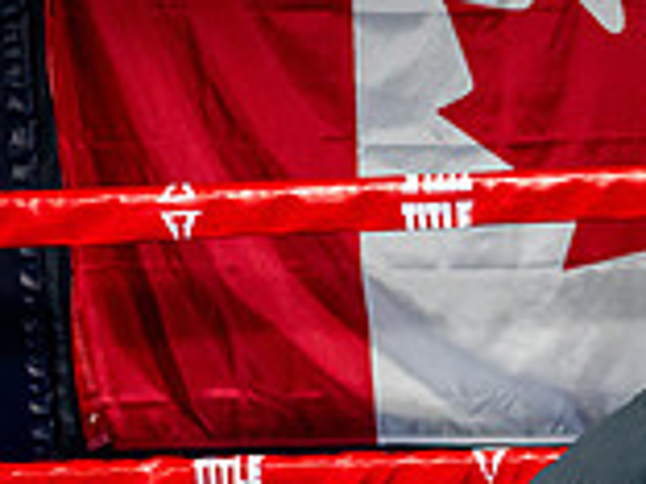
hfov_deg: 8.8
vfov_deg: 6.7
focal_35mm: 218
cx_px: 1023
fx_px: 4068
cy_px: 685
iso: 4000
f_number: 2
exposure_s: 1/800
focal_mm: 61
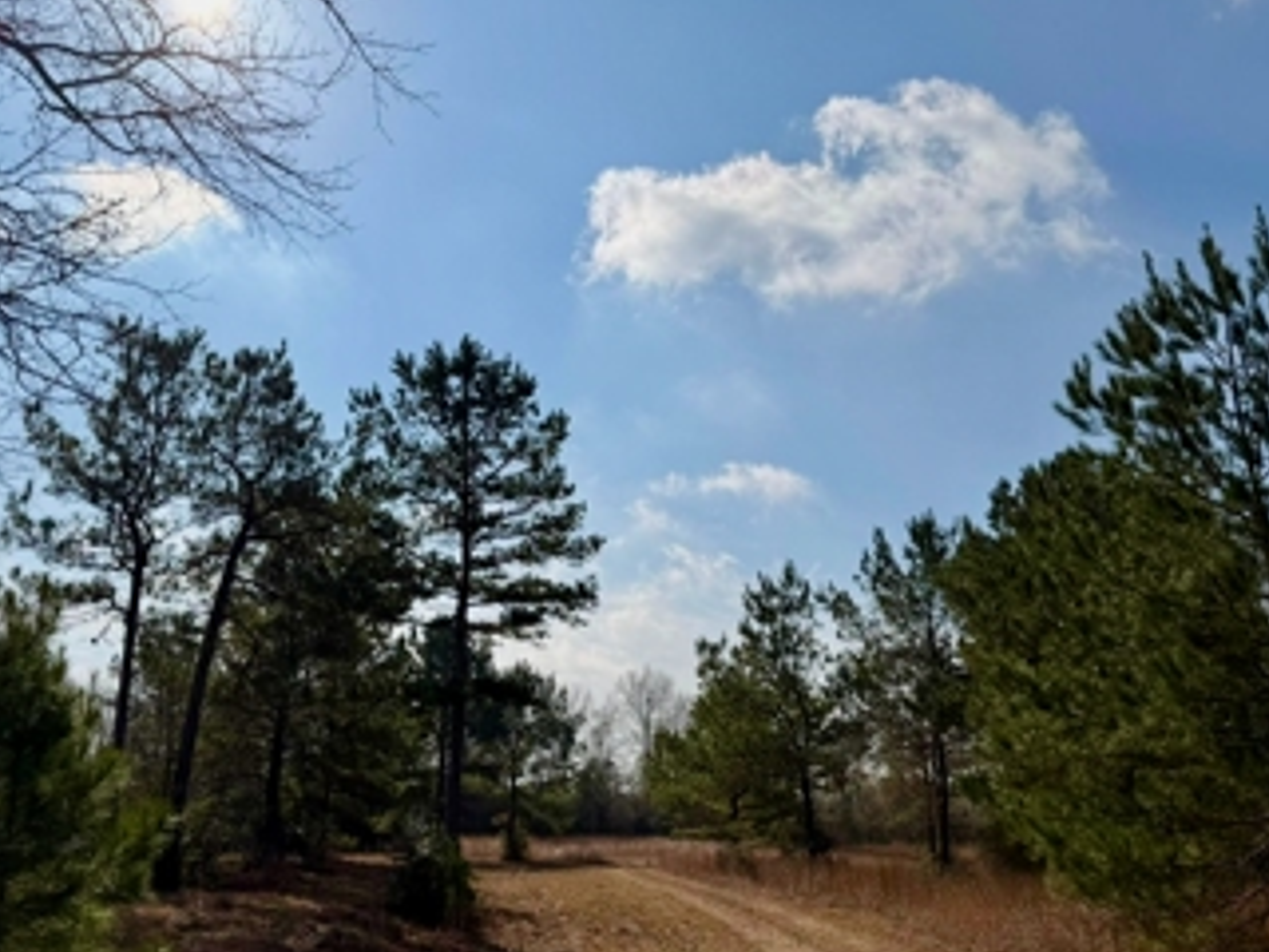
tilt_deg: +14.2
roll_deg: +2.5
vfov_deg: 46.6
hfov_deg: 59.9
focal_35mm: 30
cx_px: 611
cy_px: 559
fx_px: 1100
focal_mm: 6.76
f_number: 1.78
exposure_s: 1/17544
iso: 80
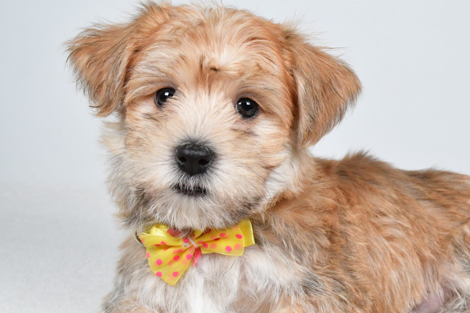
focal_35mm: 60
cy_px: 211
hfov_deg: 33.0
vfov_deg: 22.5
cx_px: 328
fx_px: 783
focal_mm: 28
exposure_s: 1/1250
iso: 5000
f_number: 10
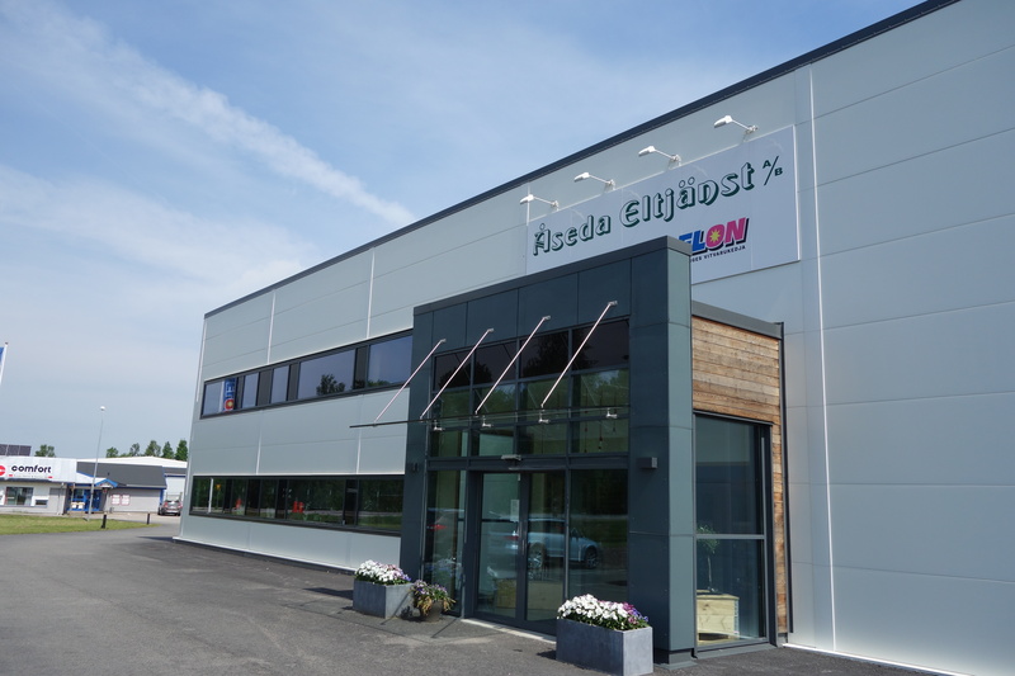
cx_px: 508
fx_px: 789
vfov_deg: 46.4
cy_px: 338
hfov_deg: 65.5
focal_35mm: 28
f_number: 5.6
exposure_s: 1/500
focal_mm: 10.4
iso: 125
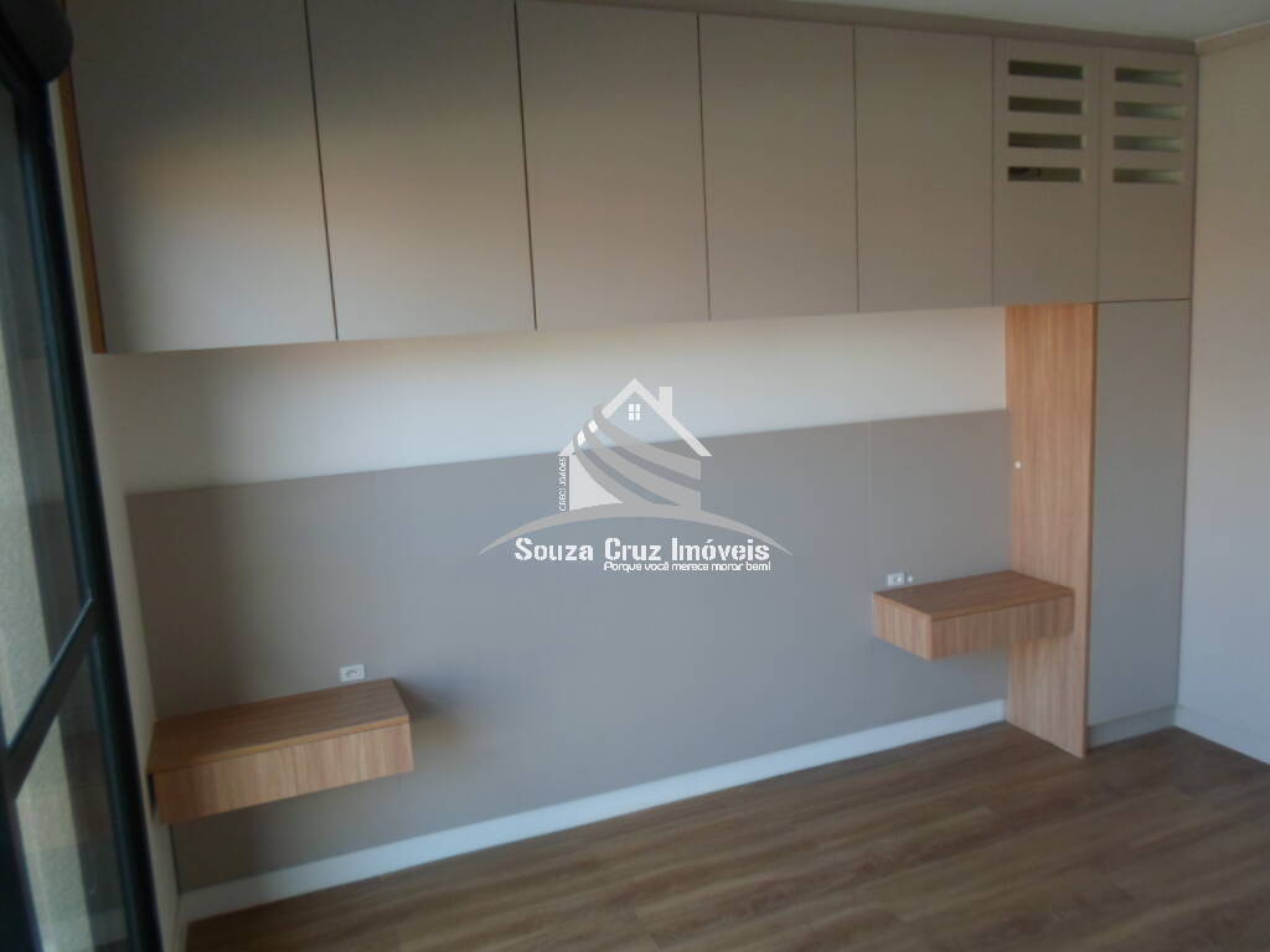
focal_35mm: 25
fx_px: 917
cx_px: 635
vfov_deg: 54.9
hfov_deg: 69.4
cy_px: 476
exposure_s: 1/60
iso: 80
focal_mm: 4.5
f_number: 2.5
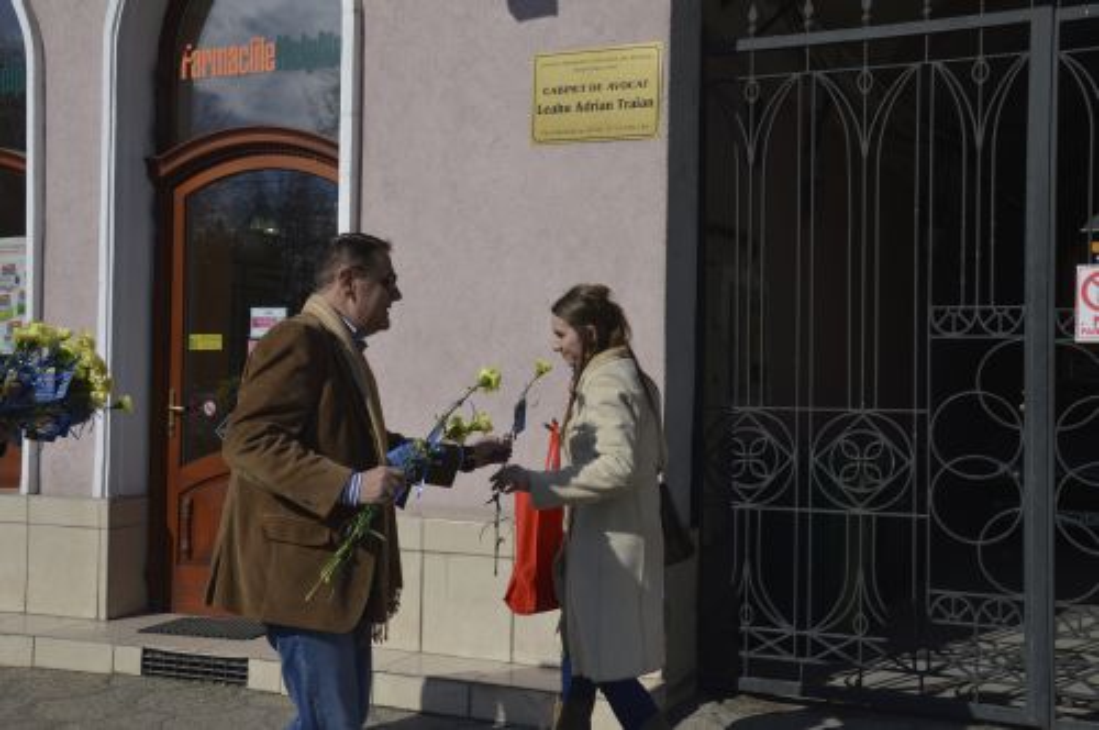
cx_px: 550
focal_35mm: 42
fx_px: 1280
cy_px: 365
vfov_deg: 31.8
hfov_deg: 46.5
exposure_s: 1/800
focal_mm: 28
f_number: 10
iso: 100
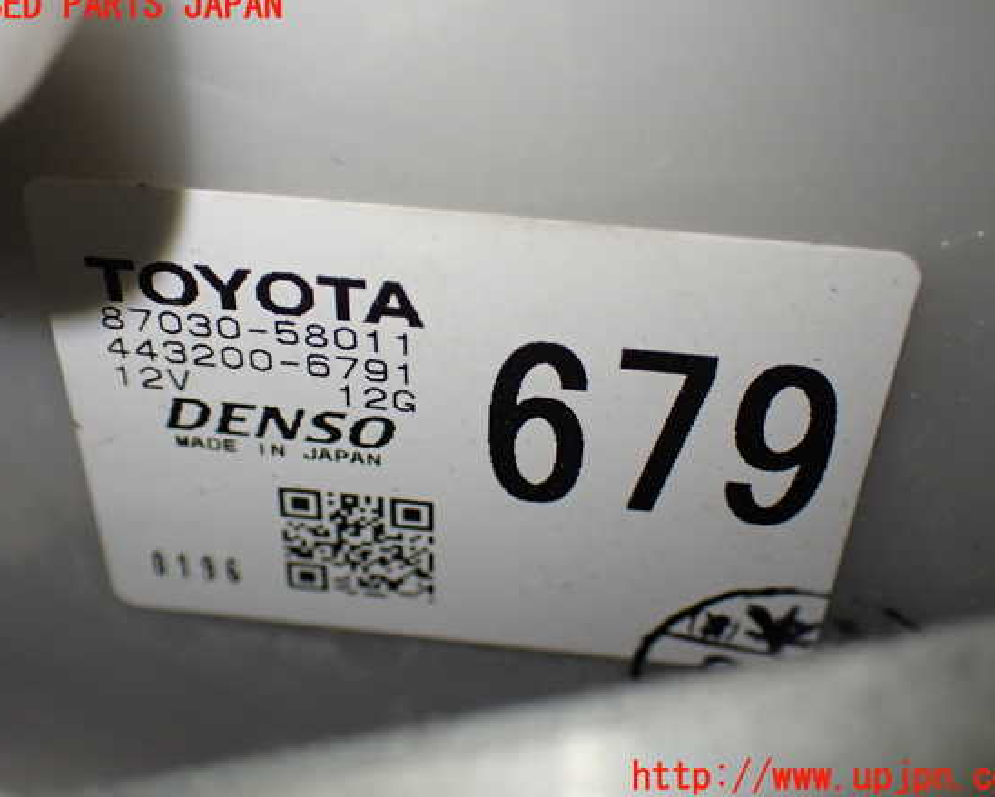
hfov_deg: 39.5
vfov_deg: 32.1
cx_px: 498
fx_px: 1385
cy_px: 392
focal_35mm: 47
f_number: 2.9
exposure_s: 1/160
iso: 320
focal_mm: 7.84
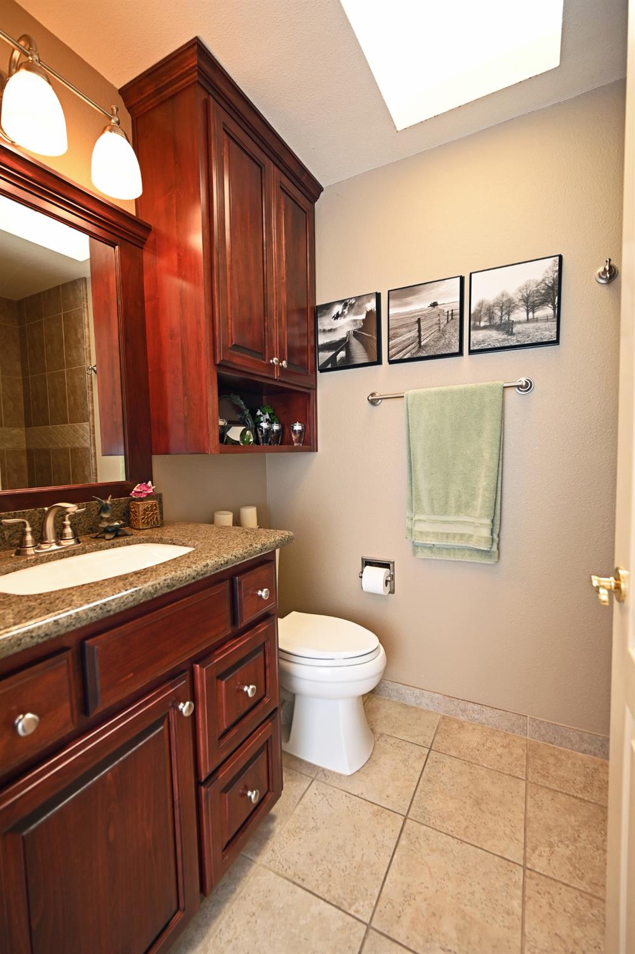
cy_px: 477
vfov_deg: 98.6
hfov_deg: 75.4
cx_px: 318
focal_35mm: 16
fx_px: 410
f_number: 4
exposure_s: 1/60
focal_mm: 15.5
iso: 560
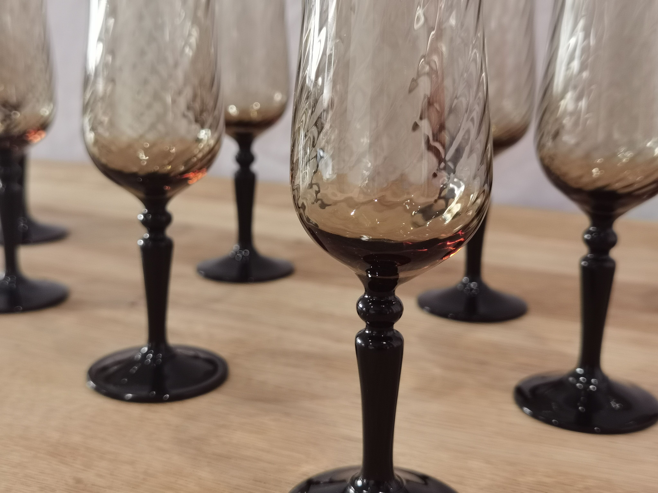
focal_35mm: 44
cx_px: 329
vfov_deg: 32.9
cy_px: 246
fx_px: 836
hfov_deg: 42.9
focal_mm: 6.71
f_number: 1.9
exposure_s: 1/100
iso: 160
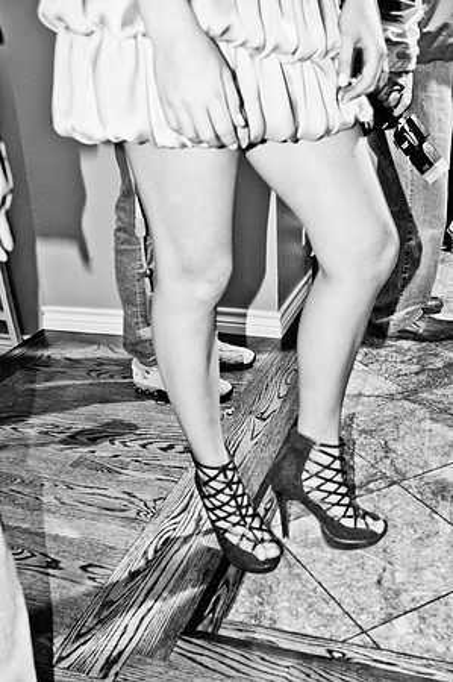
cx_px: 226
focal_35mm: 33
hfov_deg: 39.9
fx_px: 624
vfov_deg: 57.3
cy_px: 341
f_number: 4.5
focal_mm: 22
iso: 400
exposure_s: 1/60
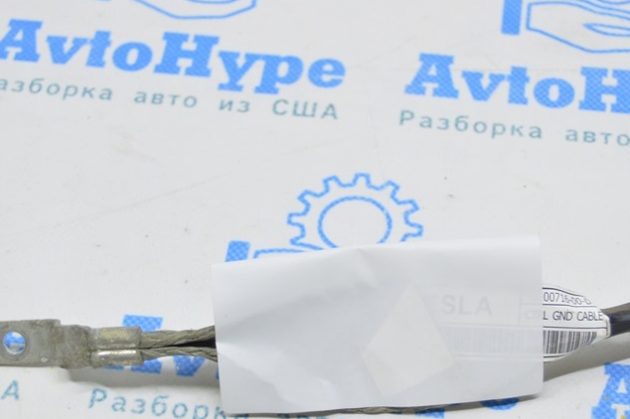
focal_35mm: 92
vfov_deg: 14.8
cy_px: 225
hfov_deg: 22.1
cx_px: 335
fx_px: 1609
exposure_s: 1/20
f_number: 5.6
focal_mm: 38
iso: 400
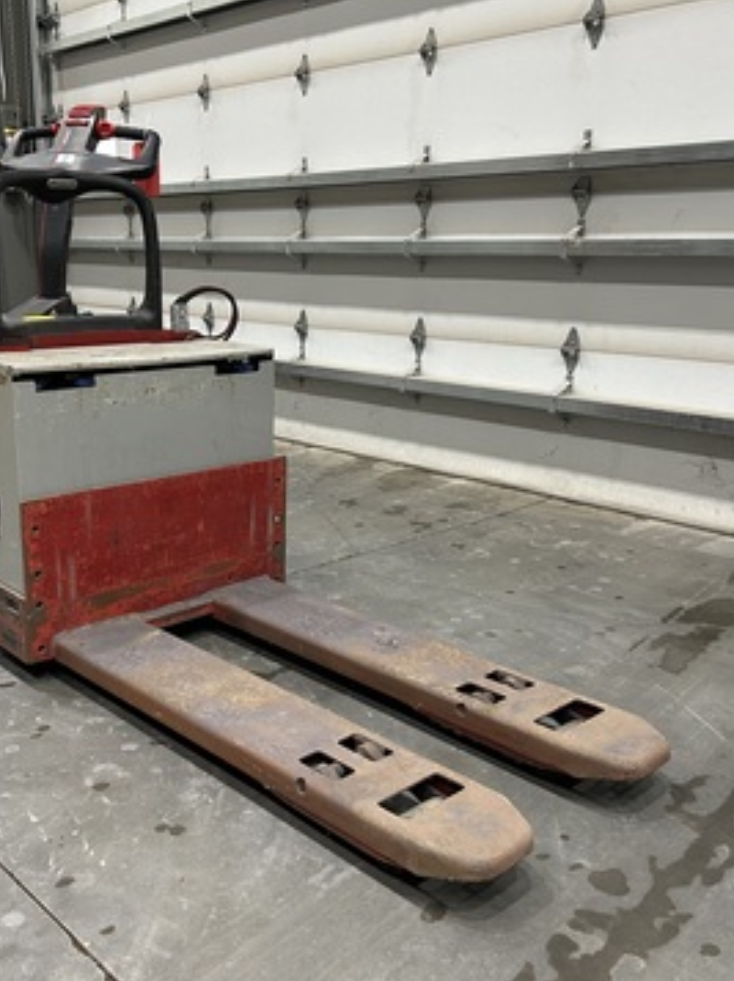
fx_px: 991
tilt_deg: -13.9
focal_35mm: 35
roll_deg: -0.6
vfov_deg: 52.7
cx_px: 294
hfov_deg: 40.5
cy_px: 489
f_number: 1.5
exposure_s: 1/60
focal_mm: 5.7
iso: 200
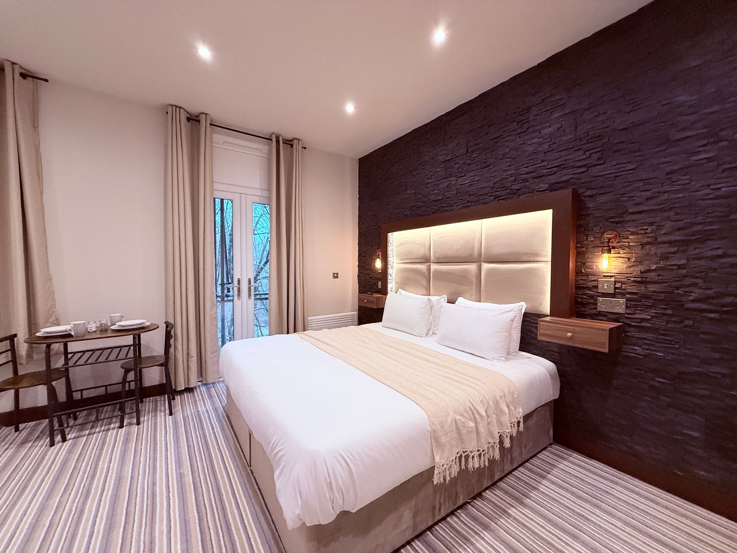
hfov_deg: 102.1
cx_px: 368
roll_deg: -0.3
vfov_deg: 85.7
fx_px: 298
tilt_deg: -1.0
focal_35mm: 14
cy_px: 276
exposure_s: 1/100
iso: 200
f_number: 2.2
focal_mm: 2.22
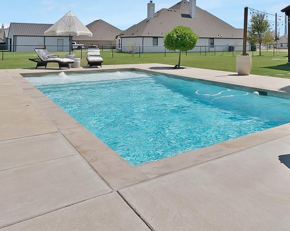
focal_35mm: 31
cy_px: 35
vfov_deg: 44.0
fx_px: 266
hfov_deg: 55.8
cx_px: 198
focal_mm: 12
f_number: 9
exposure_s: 1/250
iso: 640
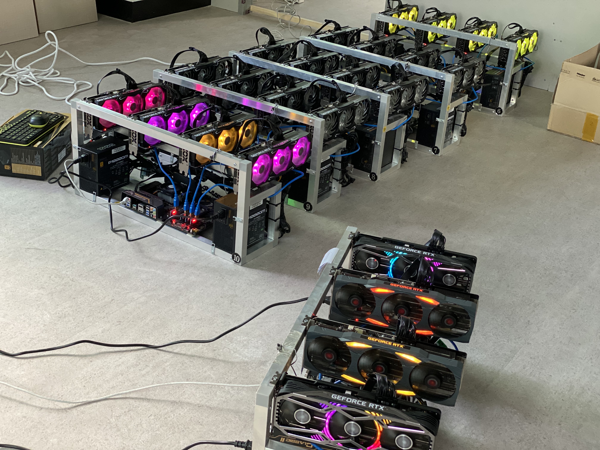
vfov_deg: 28.0
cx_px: 300
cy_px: 225
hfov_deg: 36.8
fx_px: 901
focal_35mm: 52
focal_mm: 6
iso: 250
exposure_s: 1/98
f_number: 2
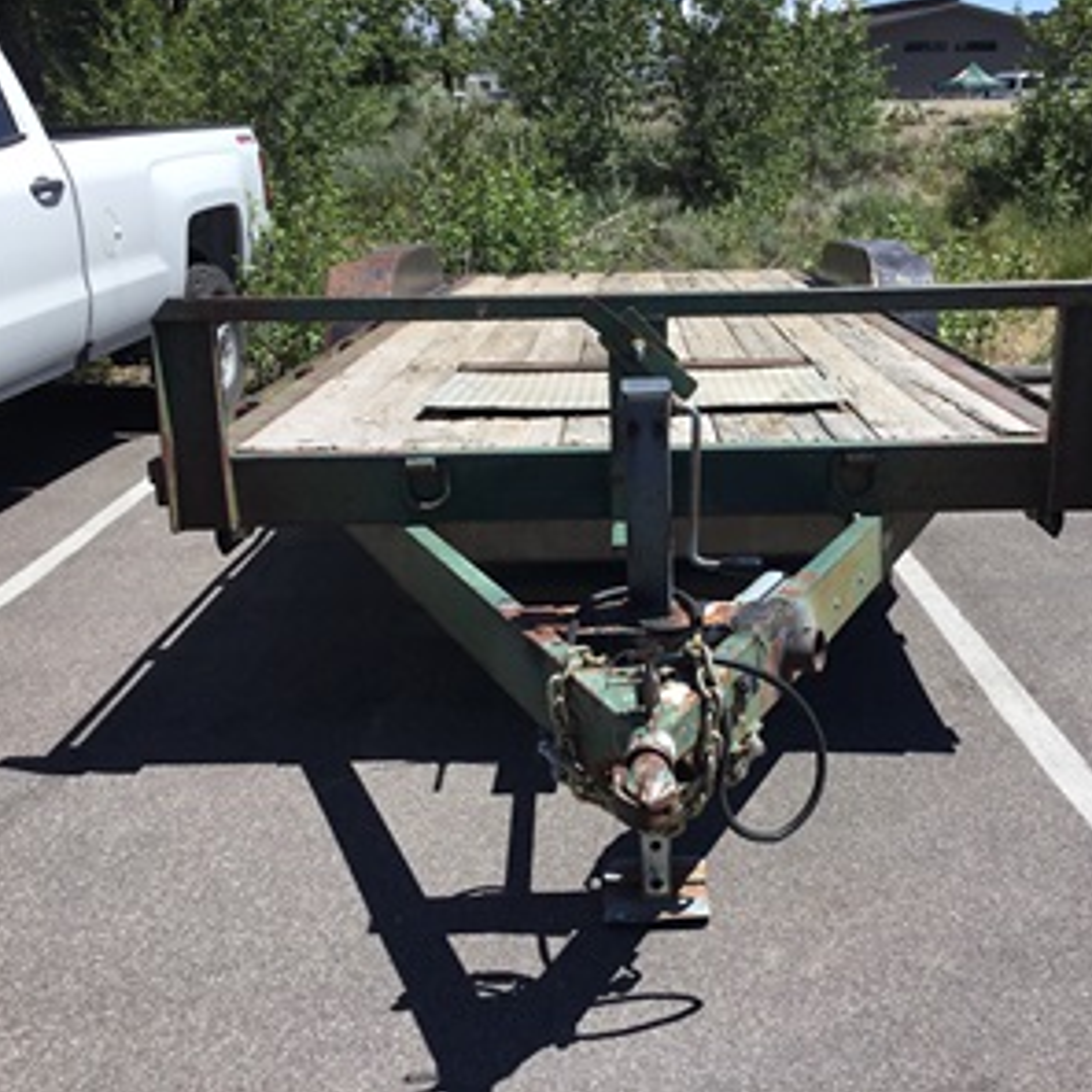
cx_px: 657
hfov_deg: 44.7
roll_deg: +1.1
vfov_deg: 44.9
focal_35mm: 37
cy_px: 542
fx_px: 1321
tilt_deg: -18.7
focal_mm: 3.3
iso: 25
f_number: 2.4
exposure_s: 1/1274
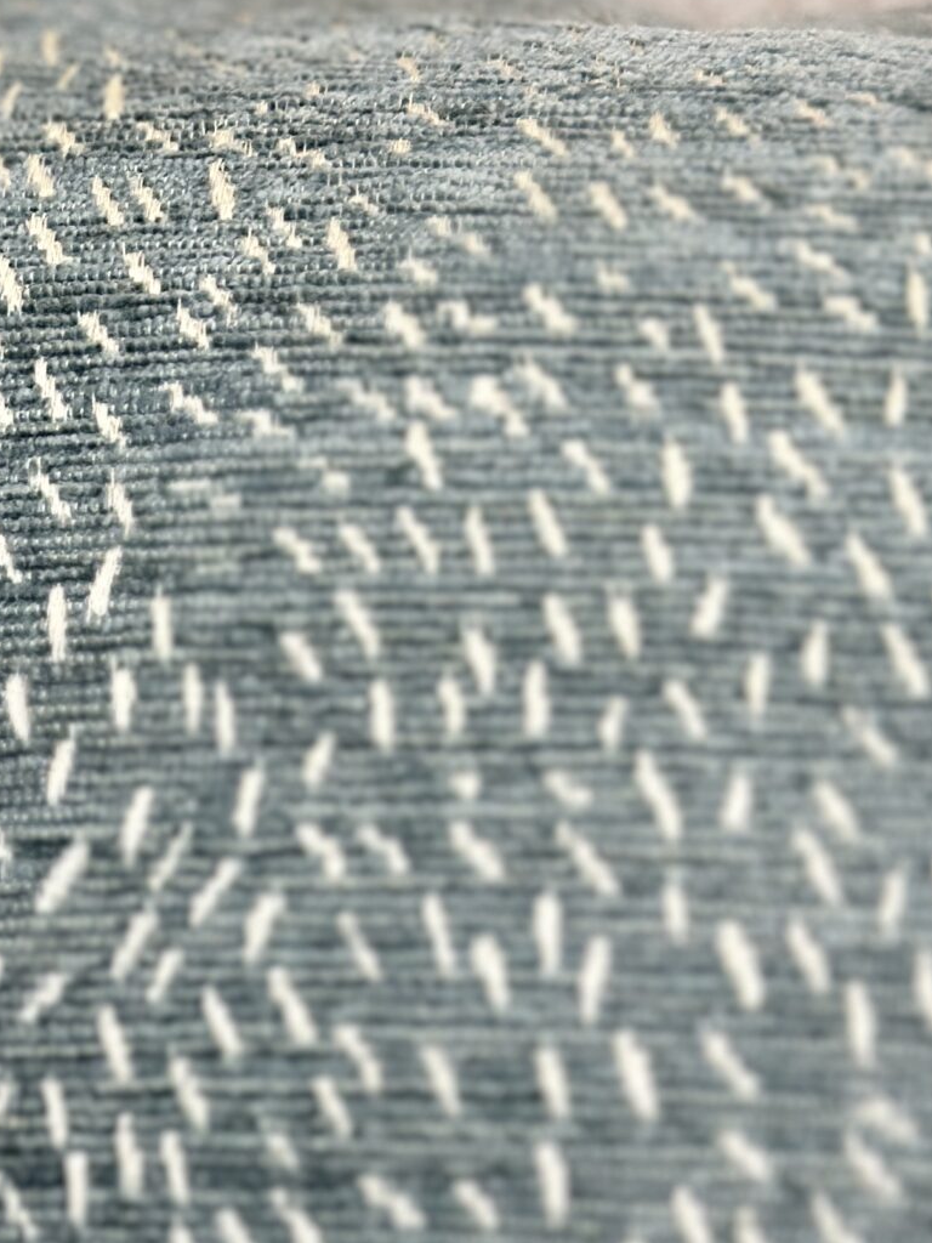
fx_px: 4308
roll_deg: +1.8
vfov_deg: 16.3
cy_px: 1012
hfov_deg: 12.1
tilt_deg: -20.4
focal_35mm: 120
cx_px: -127
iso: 64
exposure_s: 1/146
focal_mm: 6.86
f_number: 1.78
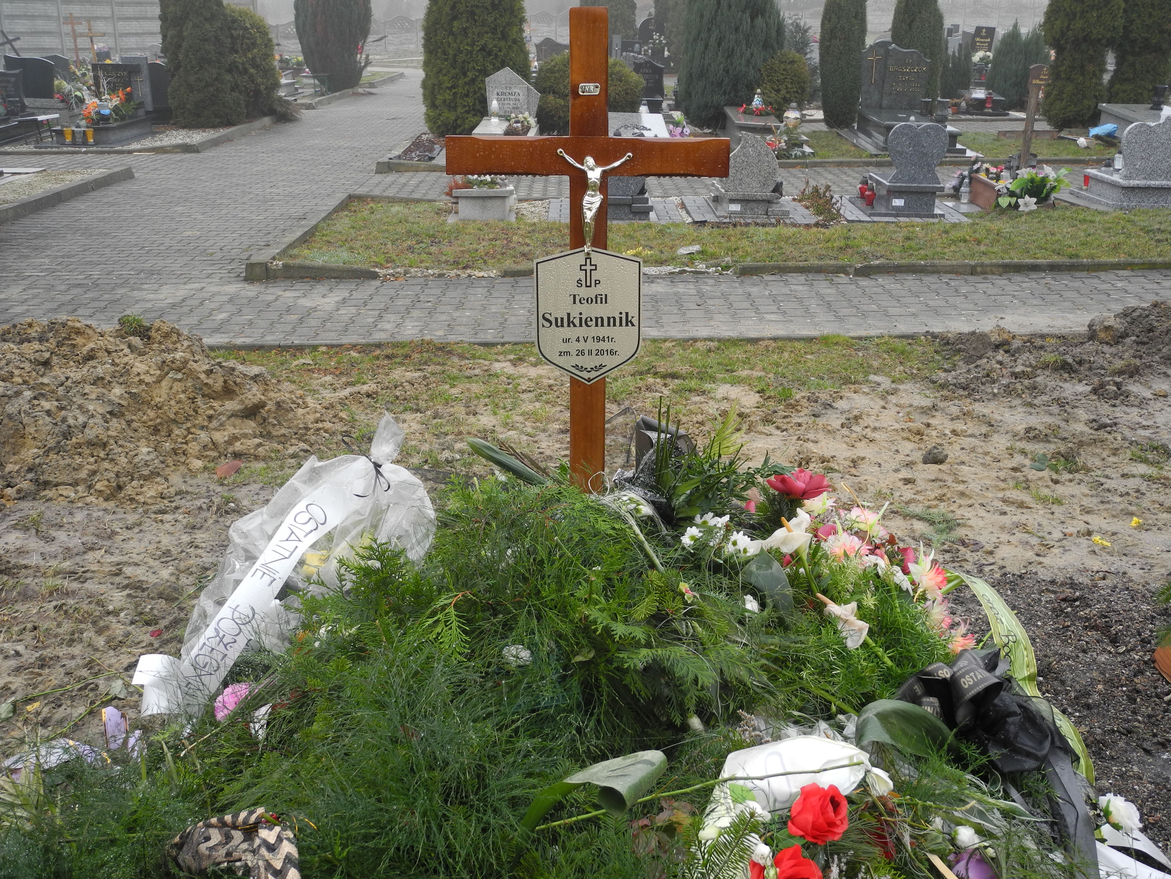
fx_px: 1285
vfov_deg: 37.7
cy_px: 440
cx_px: 586
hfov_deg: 49.0
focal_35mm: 38
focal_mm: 8.1
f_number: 3.2
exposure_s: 1/125
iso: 100
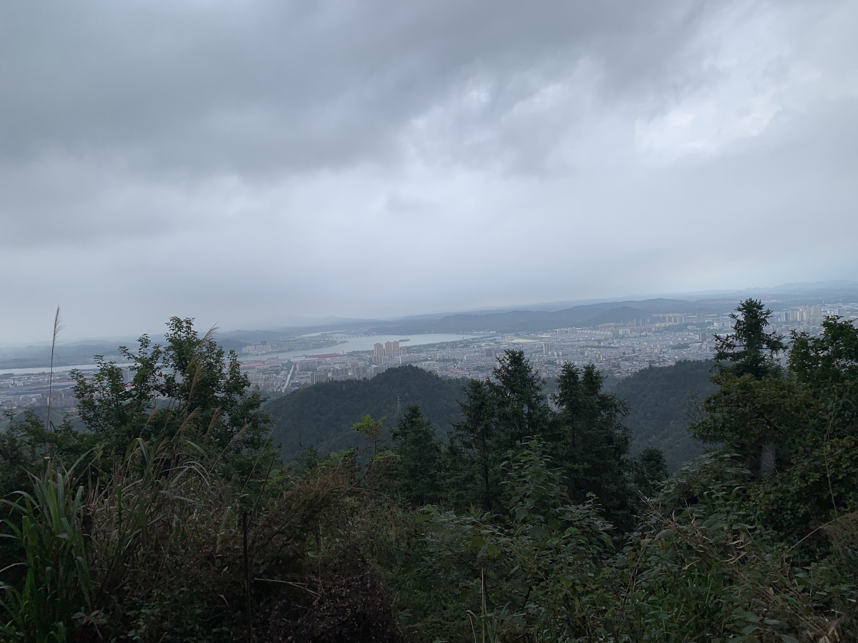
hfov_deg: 67.3
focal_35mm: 26
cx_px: 429
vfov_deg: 53.1
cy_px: 322
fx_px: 644
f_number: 1.8
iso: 25
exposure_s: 1/1136
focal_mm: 4.25
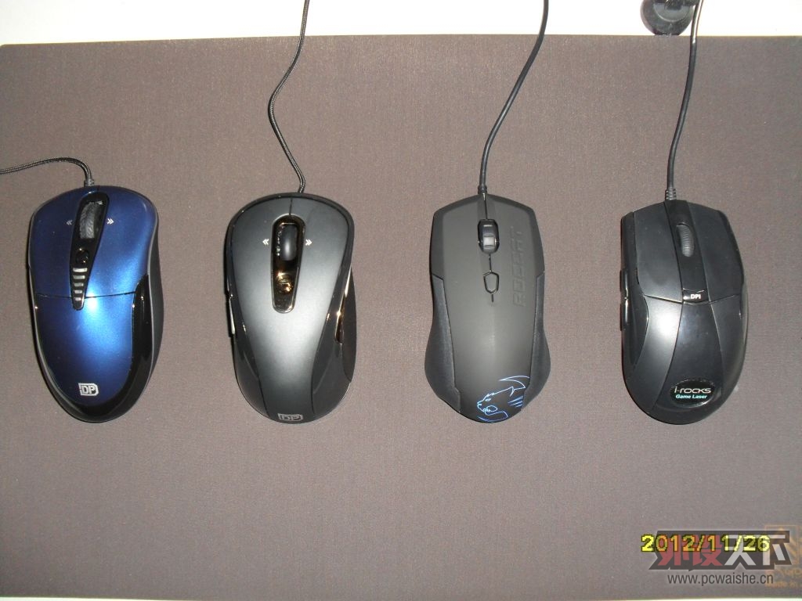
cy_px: 300
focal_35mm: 35
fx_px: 811
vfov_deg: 40.7
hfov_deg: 52.6
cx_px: 401
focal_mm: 6.3
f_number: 3.2
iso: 200
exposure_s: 1/45
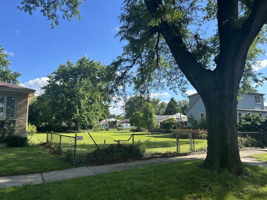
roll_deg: +0.8
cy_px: 100
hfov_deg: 67.3
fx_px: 201
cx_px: 134
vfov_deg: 53.1
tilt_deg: +7.6
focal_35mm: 26
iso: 50
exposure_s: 1/1838
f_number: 1.5
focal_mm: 5.7
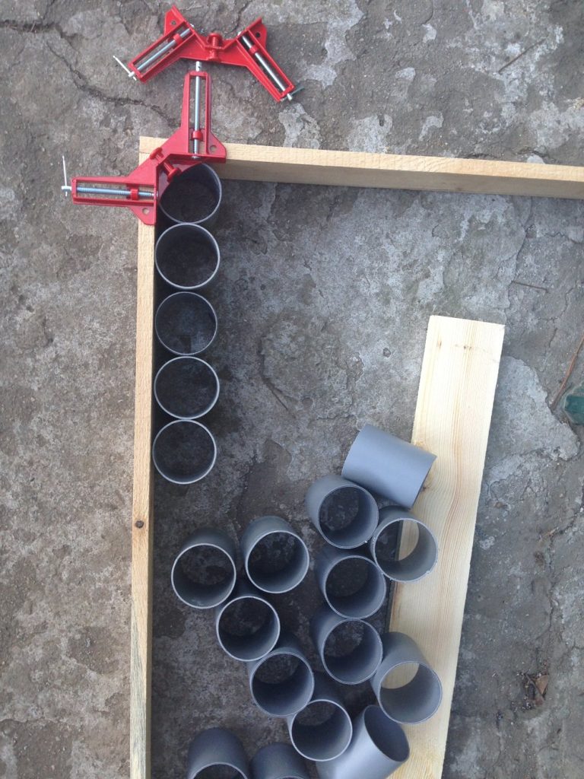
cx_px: 292
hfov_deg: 42.9
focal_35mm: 33
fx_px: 742
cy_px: 390
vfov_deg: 55.4
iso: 50
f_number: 2.4
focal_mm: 4.12
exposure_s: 1/40
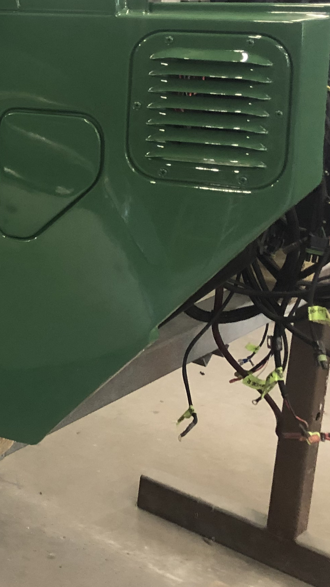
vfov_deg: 29.4
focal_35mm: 71
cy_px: 163
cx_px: -219
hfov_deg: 15.2
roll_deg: -3.4
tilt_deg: -15.1
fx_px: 1105
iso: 50
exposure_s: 1/15
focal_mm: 3.99
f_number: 1.8
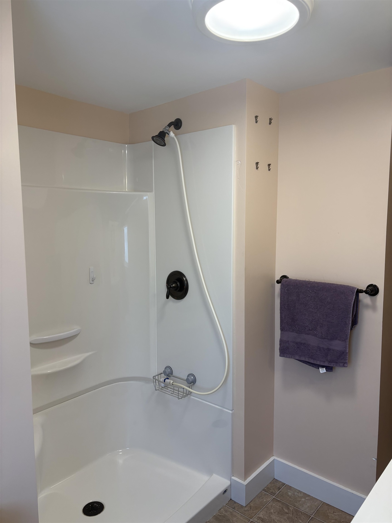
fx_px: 393
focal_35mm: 26
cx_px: 196
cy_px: 262
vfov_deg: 67.3
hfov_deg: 53.1
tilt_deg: -5.6
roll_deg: +0.2
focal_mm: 5.96
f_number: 1.6
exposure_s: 1/120
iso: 64
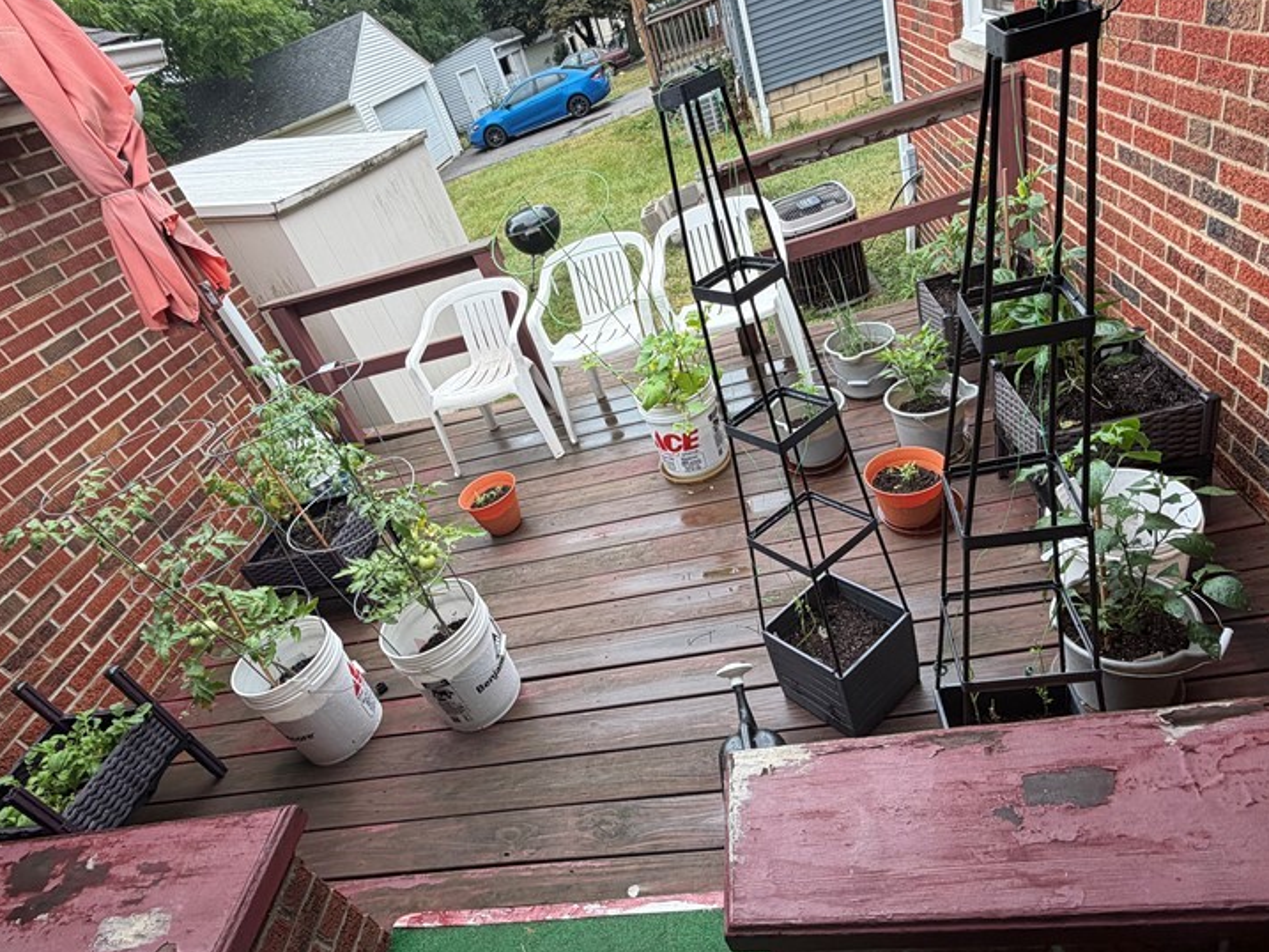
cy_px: 483
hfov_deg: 81.7
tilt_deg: -32.5
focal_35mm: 20
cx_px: 641
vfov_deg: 66.0
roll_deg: +21.7
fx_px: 733
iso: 40
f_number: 2.2
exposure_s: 1/172
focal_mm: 2.22
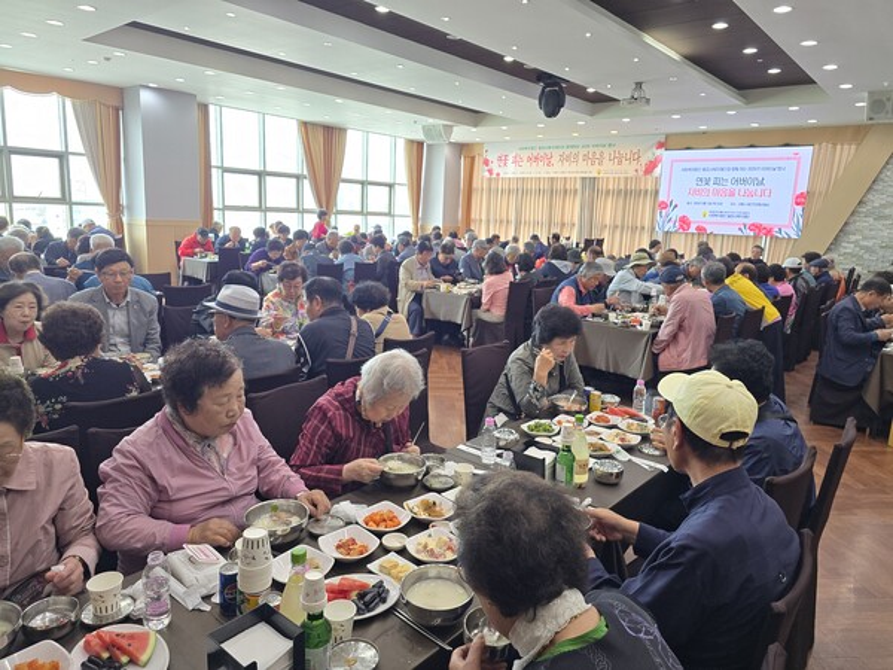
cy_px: 335
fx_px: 593
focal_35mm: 23
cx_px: 446
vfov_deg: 58.9
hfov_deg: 73.9
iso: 200
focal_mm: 6.3
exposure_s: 1/120
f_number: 1.7
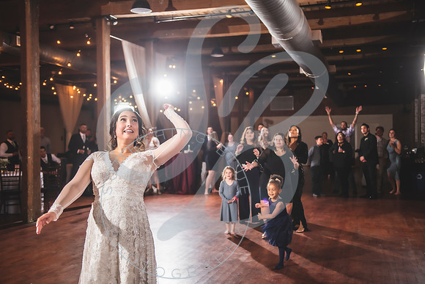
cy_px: 142
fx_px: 472
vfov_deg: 33.4
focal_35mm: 40
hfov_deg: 48.4
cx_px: 212
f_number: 2.8
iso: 1000
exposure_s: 1/200
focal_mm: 40
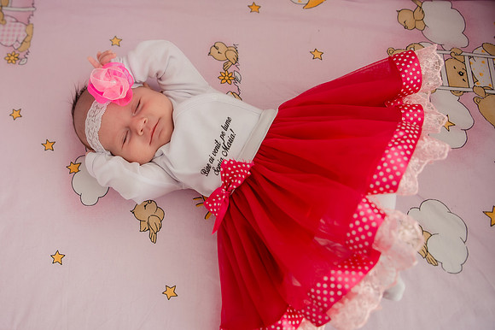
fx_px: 448
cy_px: 122
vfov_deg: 40.1
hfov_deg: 56.6
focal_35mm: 33
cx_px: 164
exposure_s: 1/125
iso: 400
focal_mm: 24
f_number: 3.5
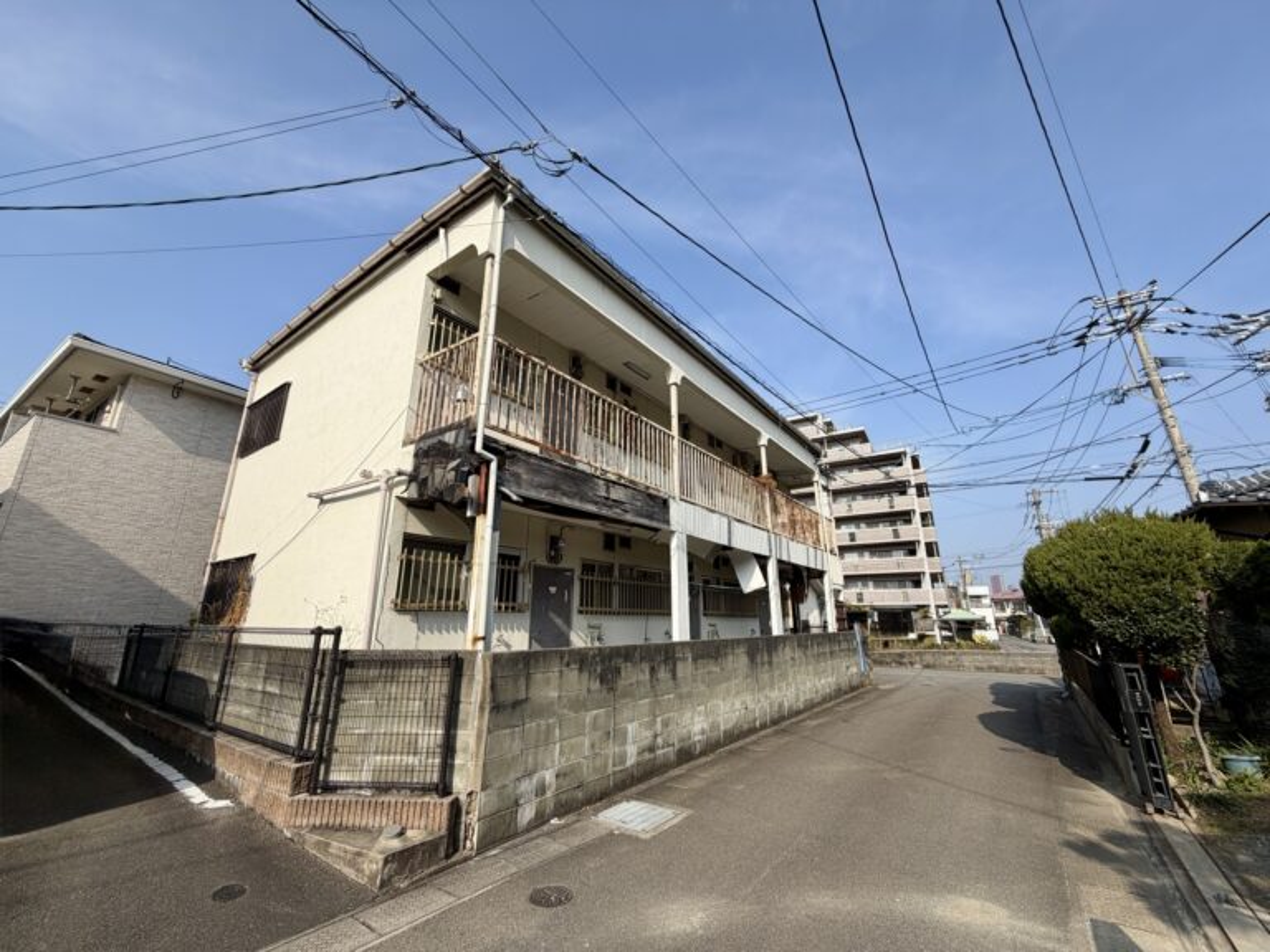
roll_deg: -0.2
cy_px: 476
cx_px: 635
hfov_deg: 102.1
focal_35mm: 14
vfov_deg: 85.7
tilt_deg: +17.7
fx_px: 514
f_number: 2.2
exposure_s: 1/770
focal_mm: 2.22
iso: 20
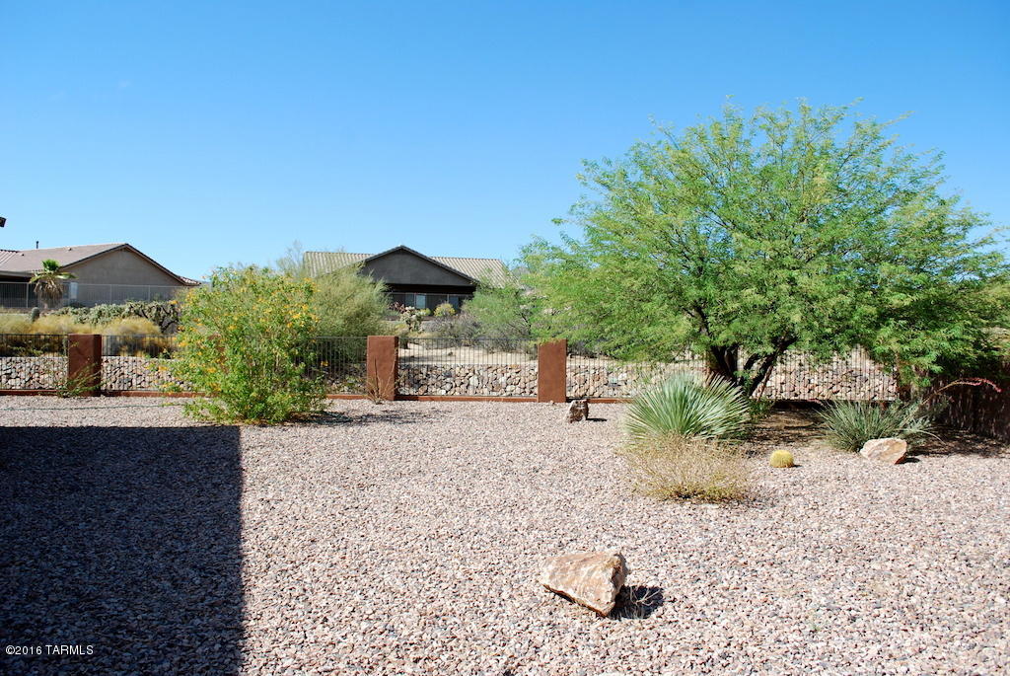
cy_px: 338
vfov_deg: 48.0
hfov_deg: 67.3
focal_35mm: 27
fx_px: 758
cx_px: 505
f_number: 7.1
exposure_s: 1/200
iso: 100
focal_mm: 18
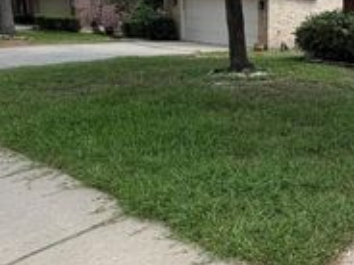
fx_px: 389
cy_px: 108
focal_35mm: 38
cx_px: 373
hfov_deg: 41.0
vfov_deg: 37.6
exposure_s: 1/458
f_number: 2.2
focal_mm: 2.22
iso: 64
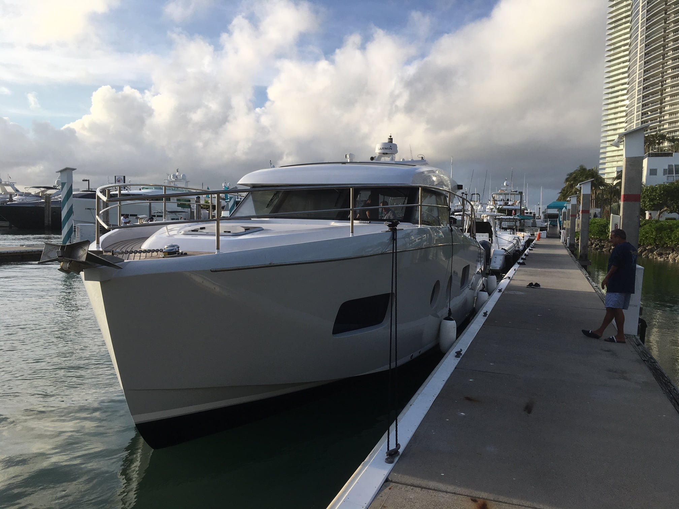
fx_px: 569
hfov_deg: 61.7
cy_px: 254
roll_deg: -2.0
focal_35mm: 29
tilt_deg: -7.5
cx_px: 340
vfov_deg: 48.2
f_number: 2.2
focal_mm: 4.15
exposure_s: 1/974
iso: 25
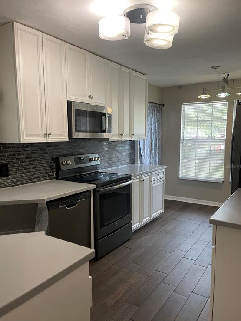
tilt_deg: -7.0
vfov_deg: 65.3
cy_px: 166
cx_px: 120
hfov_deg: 51.4
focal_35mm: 27
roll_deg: +0.3
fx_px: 251
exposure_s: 1/60
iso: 100
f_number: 1.6
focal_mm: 5.1
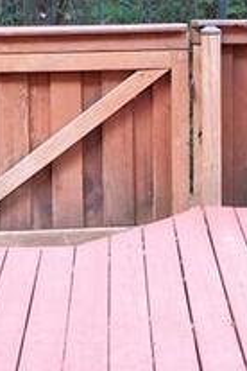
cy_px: 41
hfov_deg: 12.7
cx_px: 173
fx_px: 1111
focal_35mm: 108
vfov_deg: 18.6
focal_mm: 23
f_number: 2.8
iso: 400
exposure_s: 1/125
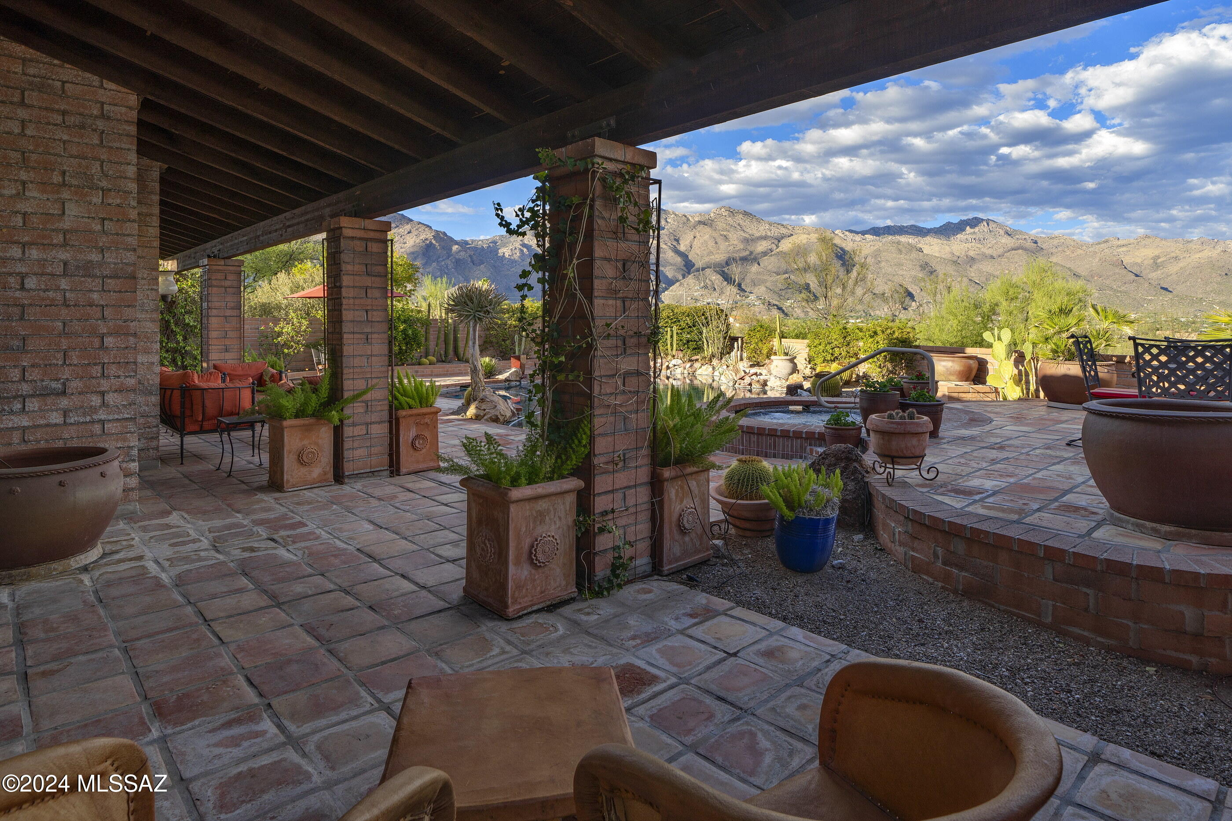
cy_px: 410
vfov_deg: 73.7
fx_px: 547
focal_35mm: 16
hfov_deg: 96.7
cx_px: 616
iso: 100
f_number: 9
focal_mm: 16
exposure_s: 1/60
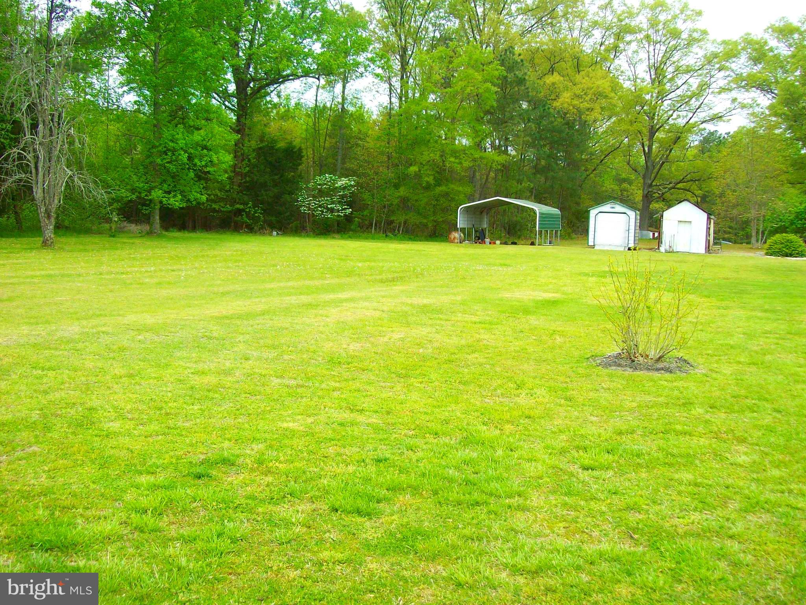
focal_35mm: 36
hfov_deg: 51.4
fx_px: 838
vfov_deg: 39.7
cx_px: 403
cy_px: 302
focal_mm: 6
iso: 80
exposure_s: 1/380
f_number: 2.7
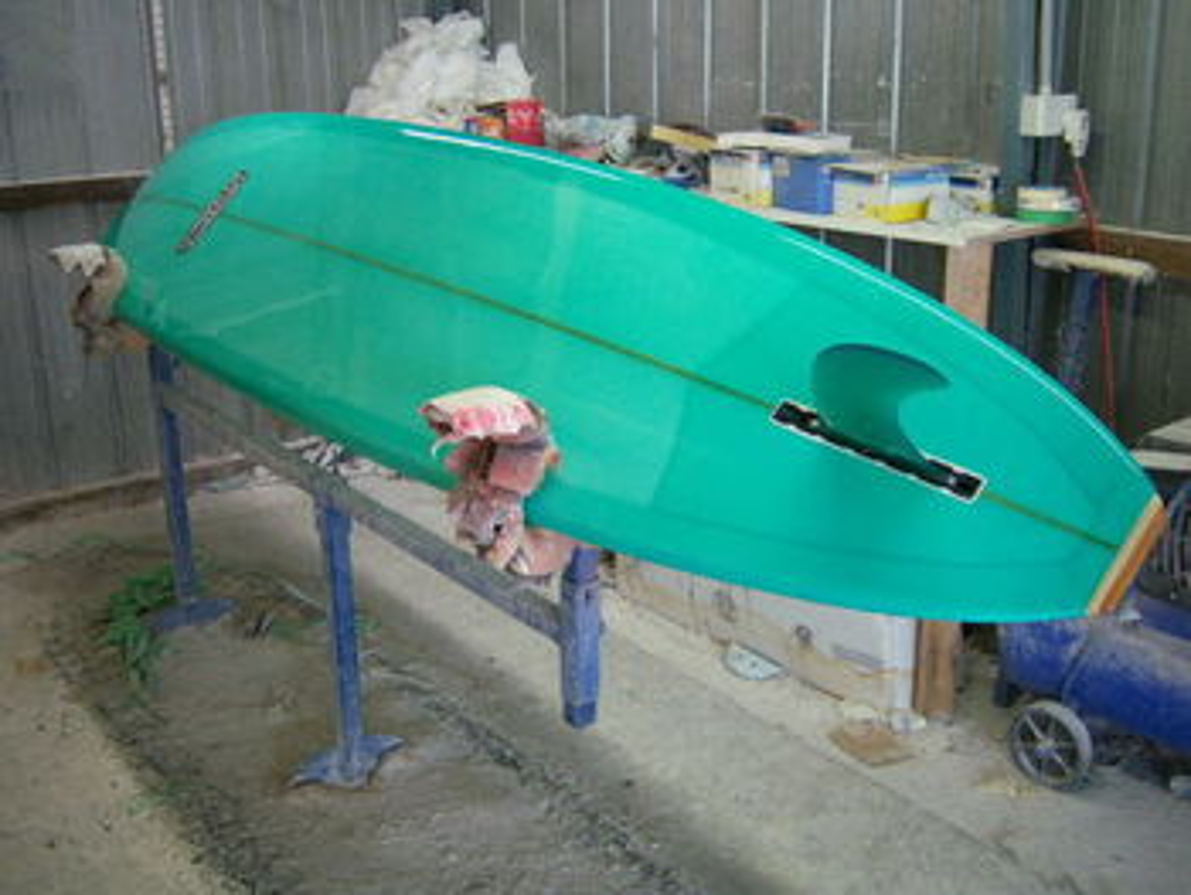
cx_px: 596
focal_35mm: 36
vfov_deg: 39.7
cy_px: 448
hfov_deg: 51.3
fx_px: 1239
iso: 160
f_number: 2.8
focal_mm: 7.5
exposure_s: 1/25
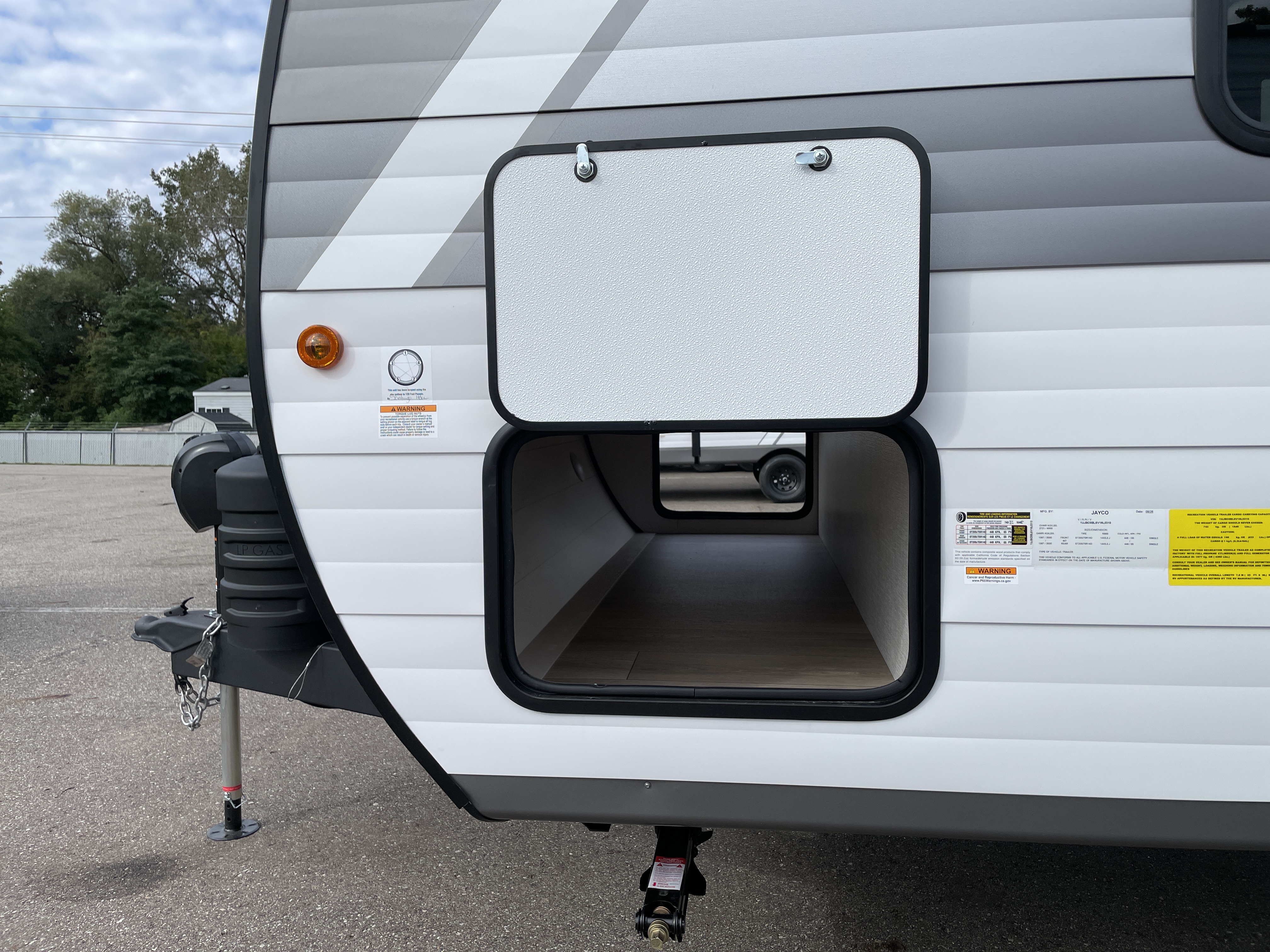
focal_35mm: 26
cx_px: 635
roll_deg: +0.7
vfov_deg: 53.1
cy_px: 476
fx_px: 954
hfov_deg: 67.3
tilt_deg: -1.9
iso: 32
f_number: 1.6
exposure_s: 1/3300
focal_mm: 4.2
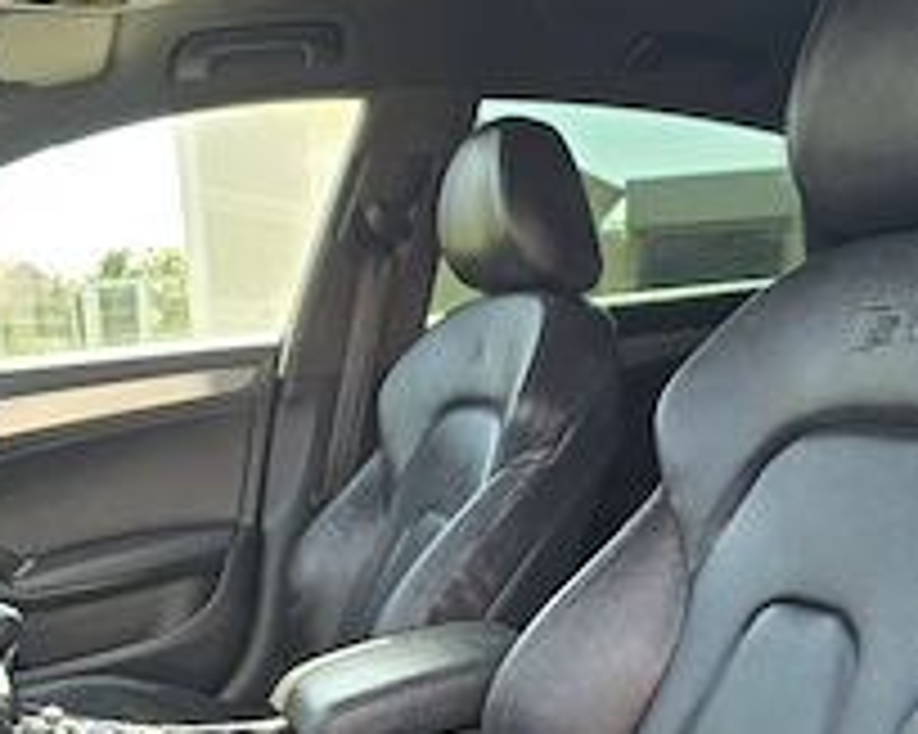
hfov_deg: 41.9
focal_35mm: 44
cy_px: 644
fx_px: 1195
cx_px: 400
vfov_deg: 32.6
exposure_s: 1/182
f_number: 1.7
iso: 50
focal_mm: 6.3
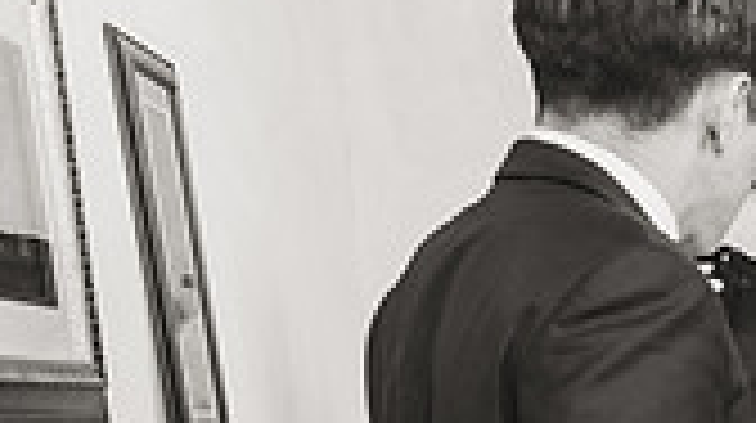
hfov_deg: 20.1
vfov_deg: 12.4
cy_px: 803
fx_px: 1742
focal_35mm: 87
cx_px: 1224
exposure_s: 1/100
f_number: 2.8
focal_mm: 24
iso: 640
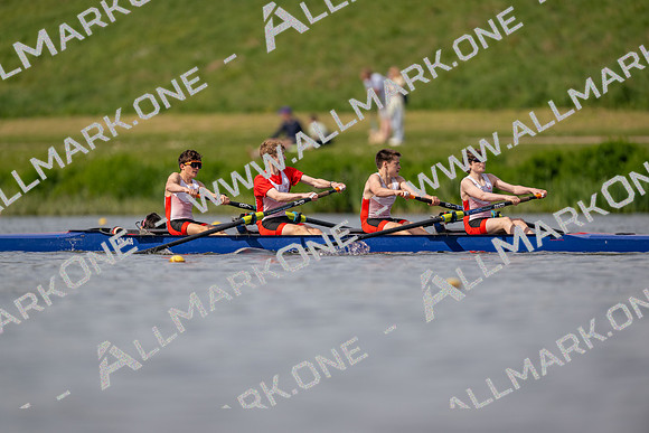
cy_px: 216
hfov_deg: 3.4
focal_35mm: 600
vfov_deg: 2.3
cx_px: 324
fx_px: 10819
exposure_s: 1/2500
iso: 220
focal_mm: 600
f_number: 4
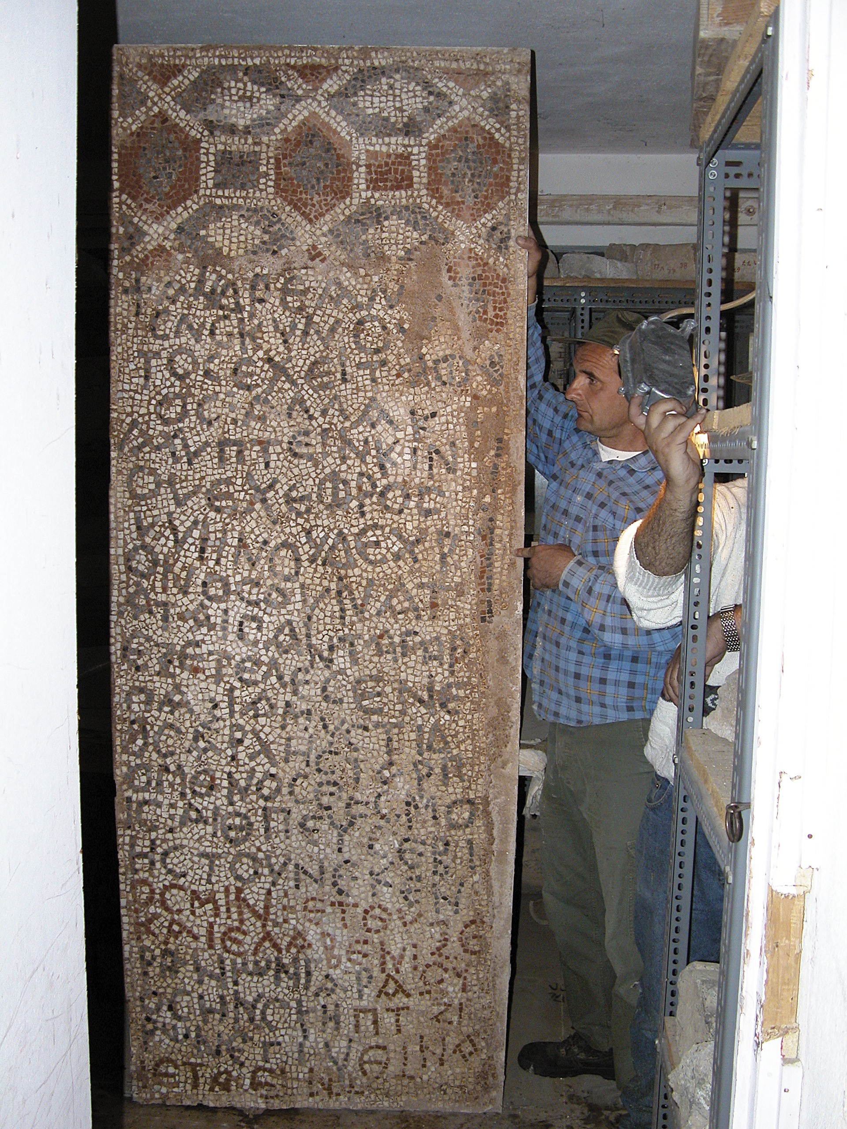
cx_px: 424
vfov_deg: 52.6
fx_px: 1142
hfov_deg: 40.7
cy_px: 564
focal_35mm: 35
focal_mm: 9.2
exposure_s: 1/60
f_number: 2.8
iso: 200
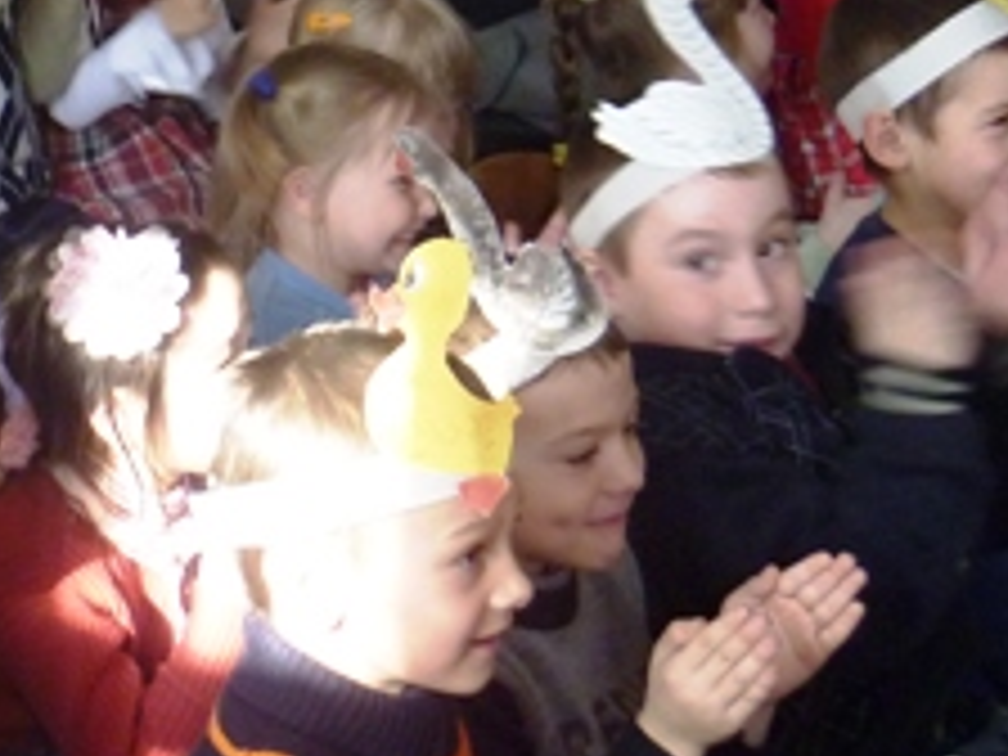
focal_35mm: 104
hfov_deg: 17.8
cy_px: -292
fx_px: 3028
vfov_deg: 13.6
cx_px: -272
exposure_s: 1/60
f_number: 3.5
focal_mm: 6.3
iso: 320
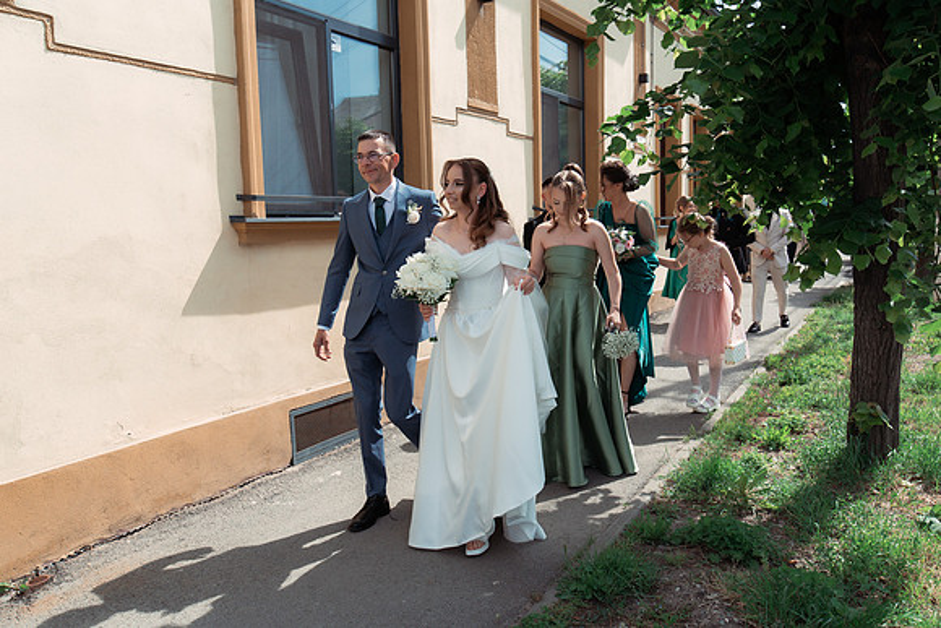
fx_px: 784
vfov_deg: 43.6
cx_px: 470
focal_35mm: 30
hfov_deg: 61.9
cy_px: 314
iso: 320
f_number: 5.6
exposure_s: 1/1250
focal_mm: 30
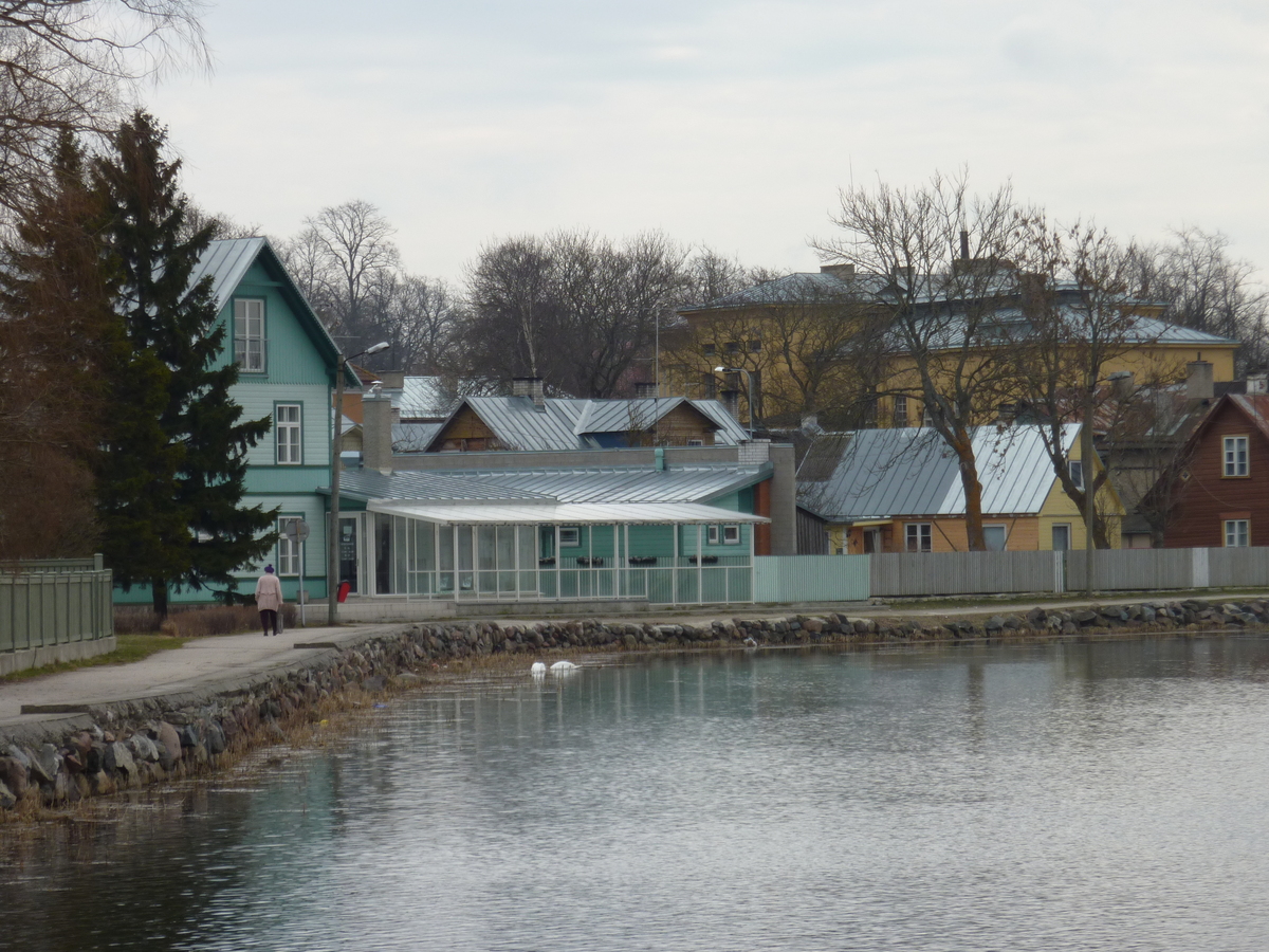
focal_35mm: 169
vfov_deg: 8.8
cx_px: 634
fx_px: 6195
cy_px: 476
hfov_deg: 11.7
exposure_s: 1/400
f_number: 4.5
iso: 80
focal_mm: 27.8
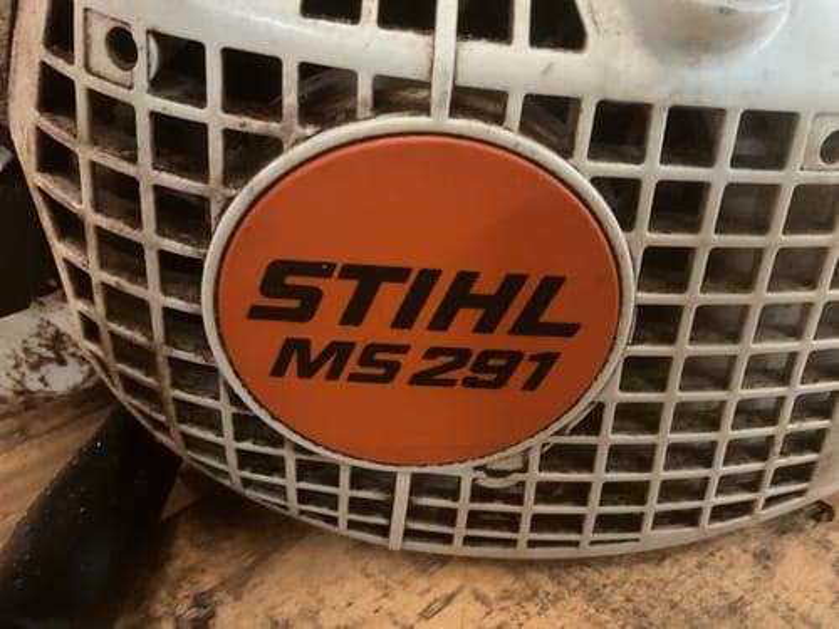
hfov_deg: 61.7
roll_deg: -1.5
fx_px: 703
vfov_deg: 48.2
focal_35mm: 29
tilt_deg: -36.2
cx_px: 420
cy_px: 314
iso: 500
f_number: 1.8
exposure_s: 1/20
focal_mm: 3
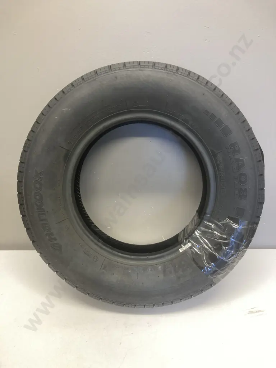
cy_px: 184
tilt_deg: -23.3
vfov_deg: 63.4
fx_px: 298
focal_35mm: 28
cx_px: 138
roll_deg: -1.8
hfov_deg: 49.7
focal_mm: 3.99
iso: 125
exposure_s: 1/50
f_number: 1.8
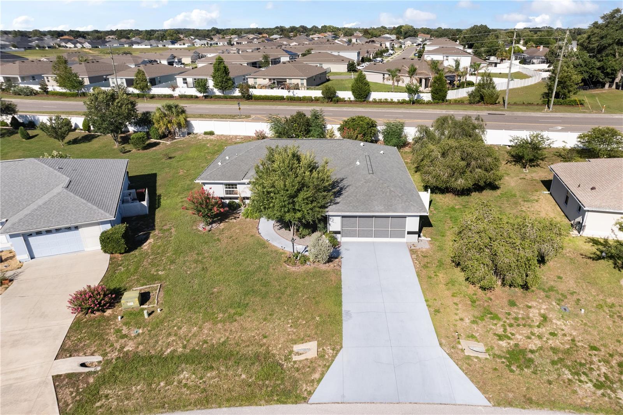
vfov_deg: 57.2
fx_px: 381
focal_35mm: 22
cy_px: 208
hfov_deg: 78.6
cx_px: 312
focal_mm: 8.38
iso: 130
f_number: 2.8
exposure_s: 1/3000
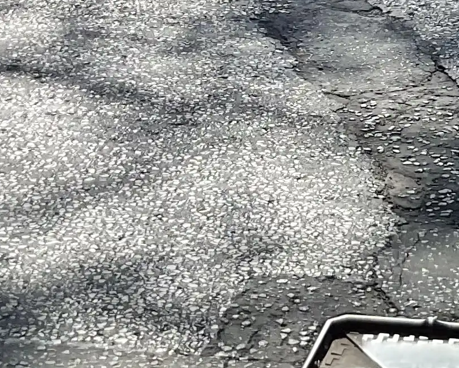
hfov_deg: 13.5
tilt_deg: -1.9
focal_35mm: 140
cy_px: -329
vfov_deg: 10.3
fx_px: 1902
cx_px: 497
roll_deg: +0.5
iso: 16
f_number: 1.8
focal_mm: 3
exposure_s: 1/1250
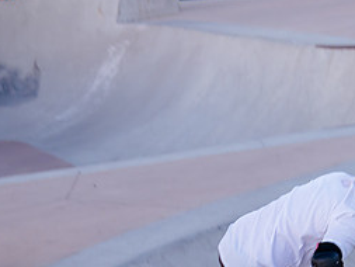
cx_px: 252
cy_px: 287
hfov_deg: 14.3
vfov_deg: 10.6
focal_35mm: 138
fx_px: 1416
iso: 1250
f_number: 4
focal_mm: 55
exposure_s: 1/250
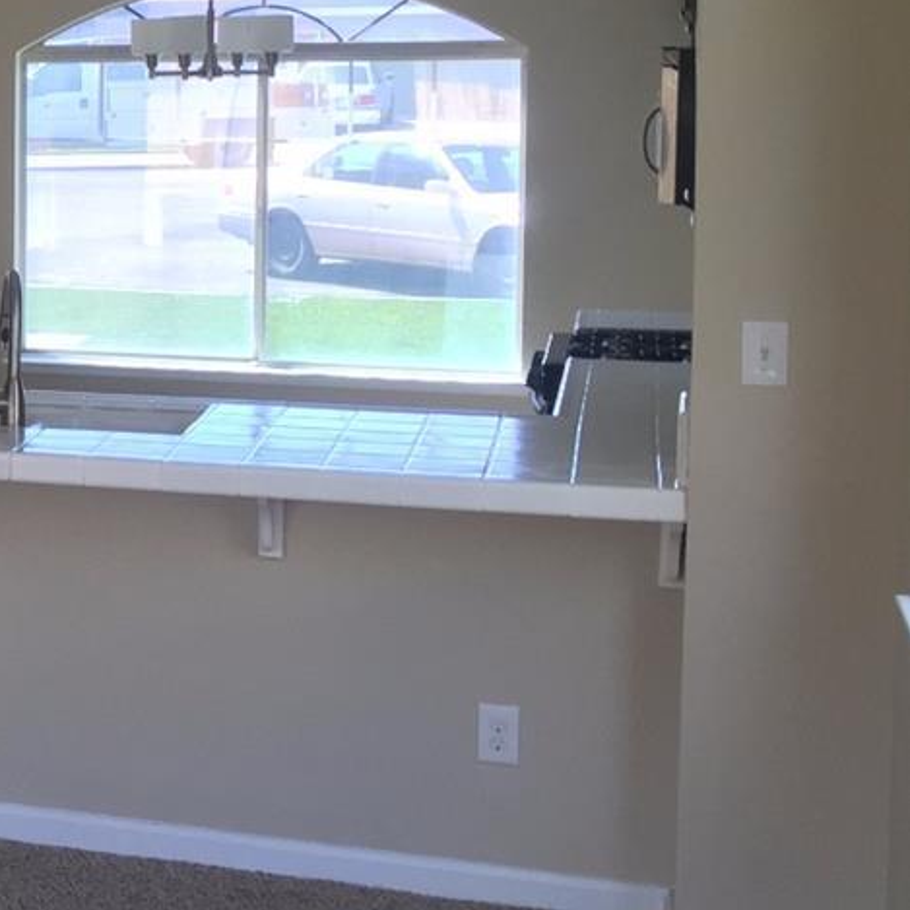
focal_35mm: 82
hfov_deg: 18.3
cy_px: 264
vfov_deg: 21.0
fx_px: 2439
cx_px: -539
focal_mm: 4.15
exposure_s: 1/60
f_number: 2.2
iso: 32
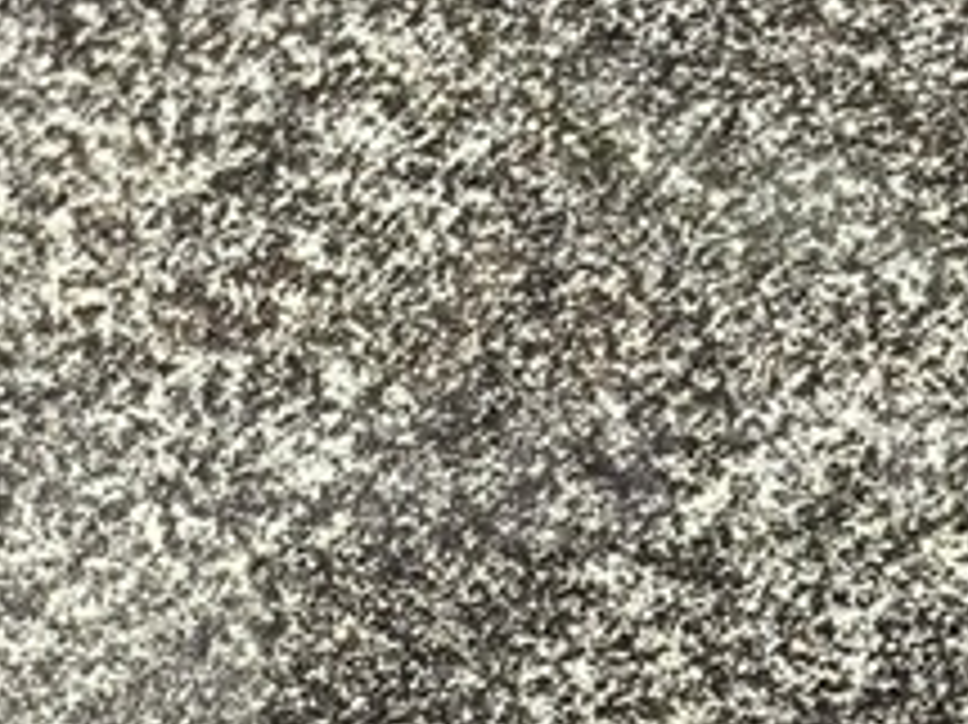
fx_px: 5198
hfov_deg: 10.5
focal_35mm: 186
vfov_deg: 7.9
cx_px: 1123
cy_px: 949
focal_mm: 4.71
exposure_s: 1/190
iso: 50
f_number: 1.7
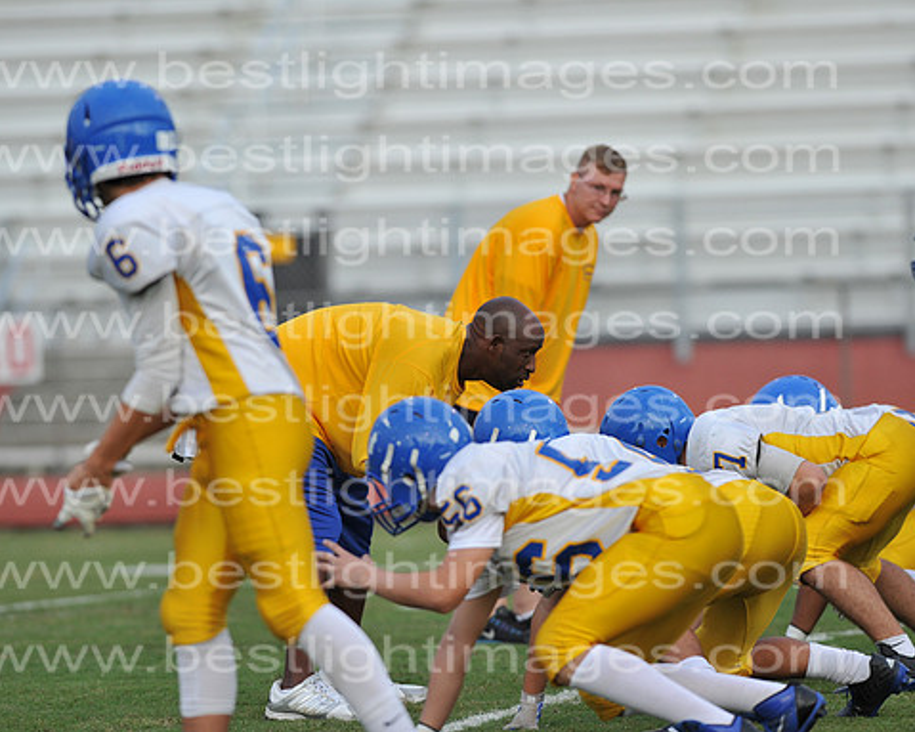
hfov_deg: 5.7
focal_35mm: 341
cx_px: 415
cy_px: 367
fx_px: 9233
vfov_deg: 4.5
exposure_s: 1/2500
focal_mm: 300
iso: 1000
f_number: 4
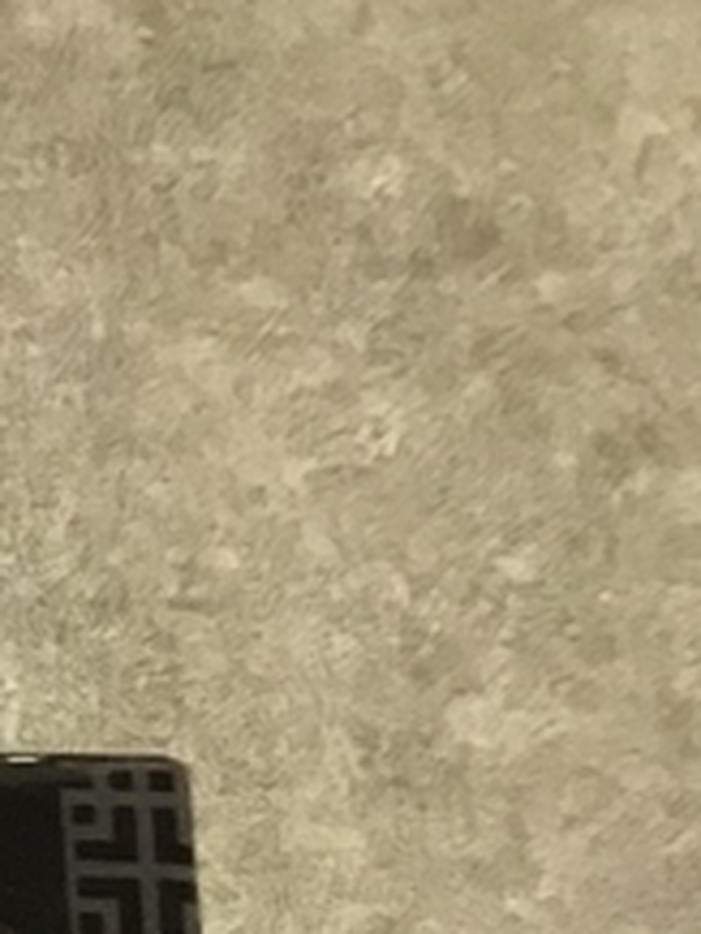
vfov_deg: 10.6
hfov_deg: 8.6
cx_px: -1075
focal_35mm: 155
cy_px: 2372
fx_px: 4181
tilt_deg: -82.5
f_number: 1.8
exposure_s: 1/15
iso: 100
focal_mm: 3.99
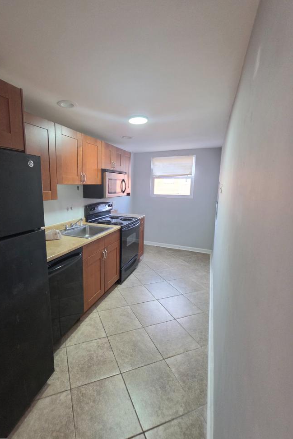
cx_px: 112
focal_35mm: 15
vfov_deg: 100.4
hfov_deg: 76.1
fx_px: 183
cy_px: 221
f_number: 1.9
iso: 250
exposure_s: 1/120
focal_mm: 2.2
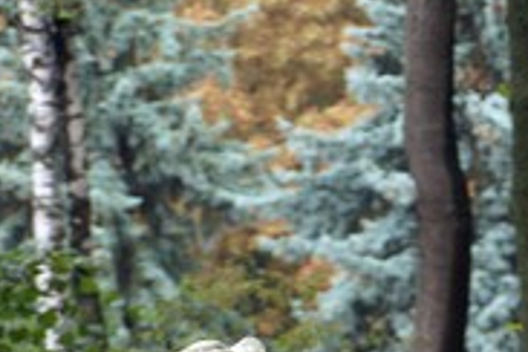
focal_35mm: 516
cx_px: 935
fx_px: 7567
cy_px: 636
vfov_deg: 2.7
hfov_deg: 4.0
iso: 200
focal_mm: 90
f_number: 5.6
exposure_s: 1/160
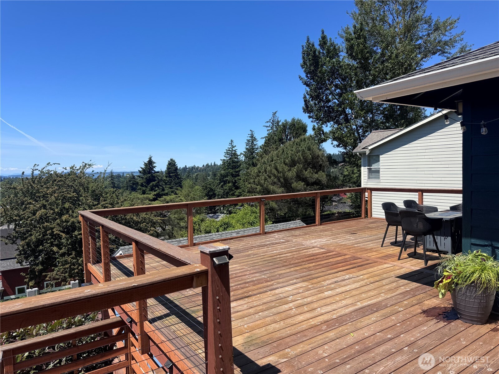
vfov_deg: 56.8
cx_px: 250
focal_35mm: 24
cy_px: 187
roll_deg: +2.6
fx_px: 346
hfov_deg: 71.6
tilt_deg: -3.0
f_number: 1.78
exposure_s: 1/4310
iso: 80
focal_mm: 6.76
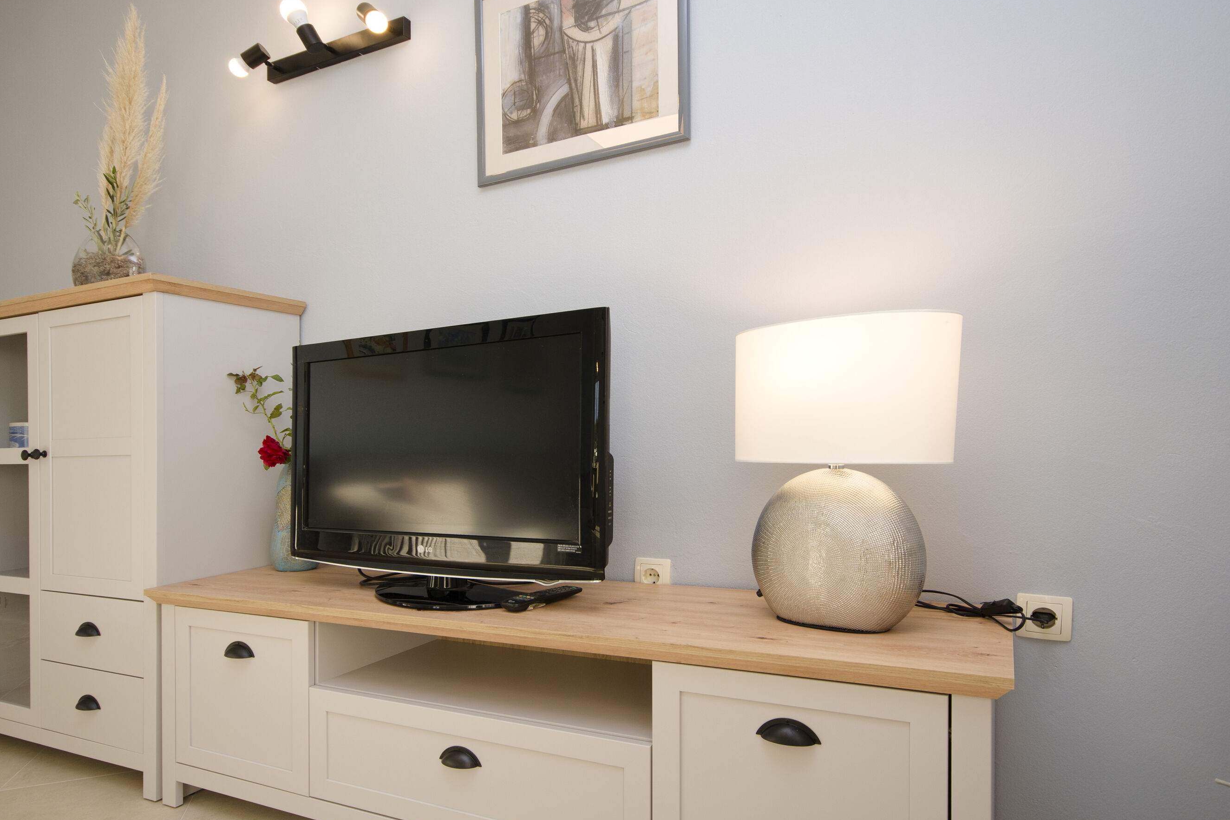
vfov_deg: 64.5
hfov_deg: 86.8
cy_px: 402
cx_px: 583
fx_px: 649
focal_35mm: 19
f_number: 7.1
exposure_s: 1/30
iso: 100
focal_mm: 12
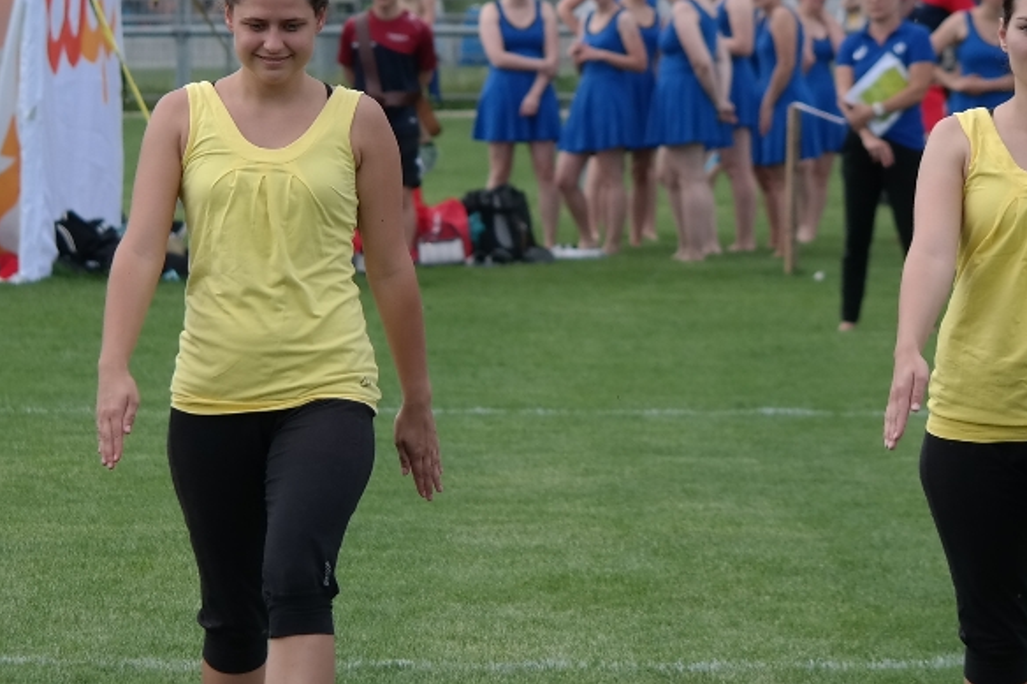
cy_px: 149
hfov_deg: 4.9
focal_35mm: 422
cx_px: 355
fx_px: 12035
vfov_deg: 3.3
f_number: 5
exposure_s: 1/320
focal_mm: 100
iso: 100
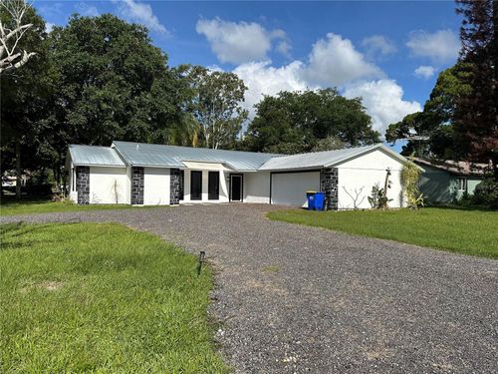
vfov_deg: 56.8
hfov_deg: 71.6
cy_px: 187
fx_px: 345
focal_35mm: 24
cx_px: 249
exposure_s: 1/6623
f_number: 1.78
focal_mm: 6.86
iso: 80
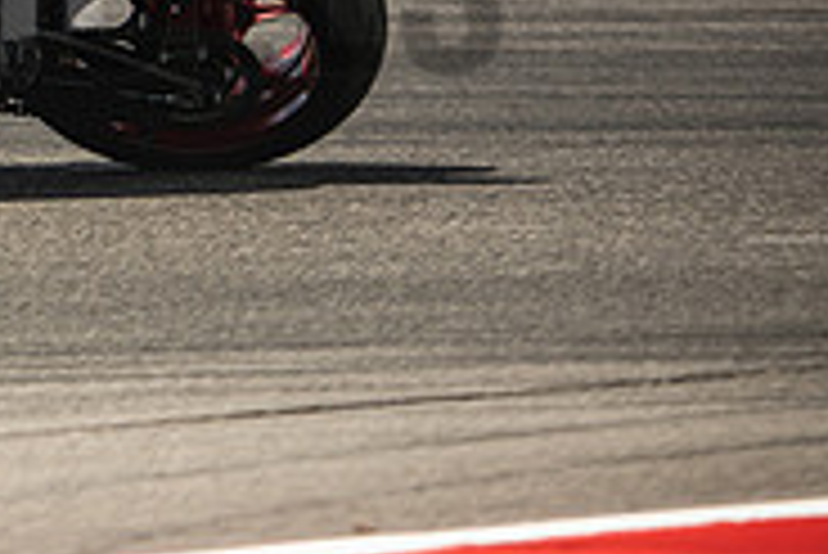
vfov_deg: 1.5
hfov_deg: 2.2
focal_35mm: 946
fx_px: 21775
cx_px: -450
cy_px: -43
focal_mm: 200
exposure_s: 1/1600
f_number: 2.5
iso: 160
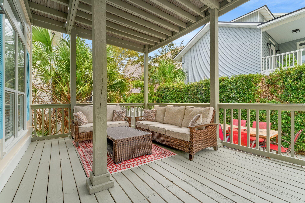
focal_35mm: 16
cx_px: 152
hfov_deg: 96.7
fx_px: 136
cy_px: 102
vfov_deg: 73.7
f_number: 9
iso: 100
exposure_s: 1/8
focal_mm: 16
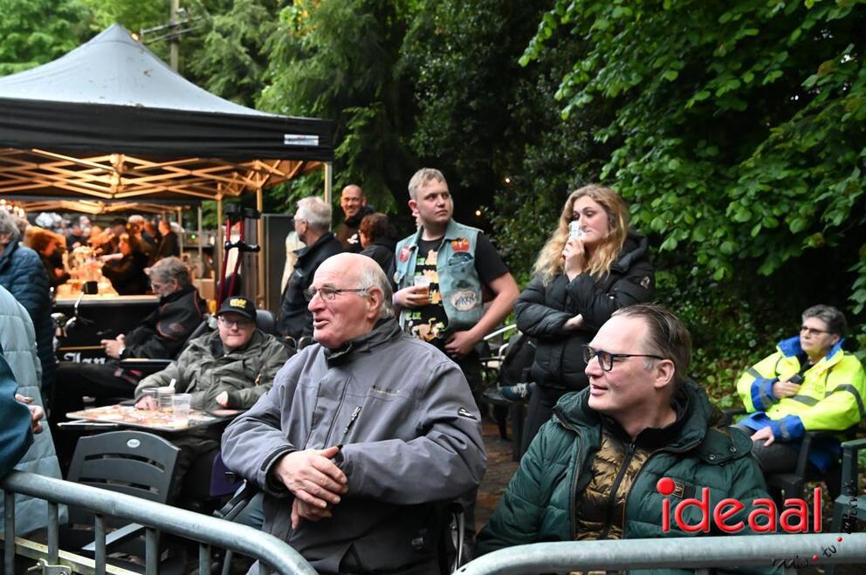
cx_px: 433
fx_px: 769
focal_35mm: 32
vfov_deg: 41.0
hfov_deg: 58.8
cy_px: 288
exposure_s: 1/125
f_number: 5.6
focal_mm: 32
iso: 12800
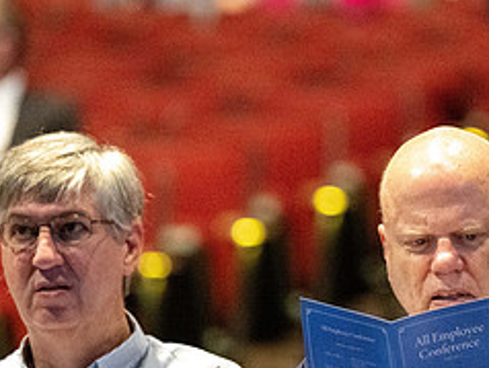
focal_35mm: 507
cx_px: 327
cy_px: 239
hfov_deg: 3.9
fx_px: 7169
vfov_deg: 2.9
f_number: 2.8
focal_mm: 200
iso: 12800
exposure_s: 1/160
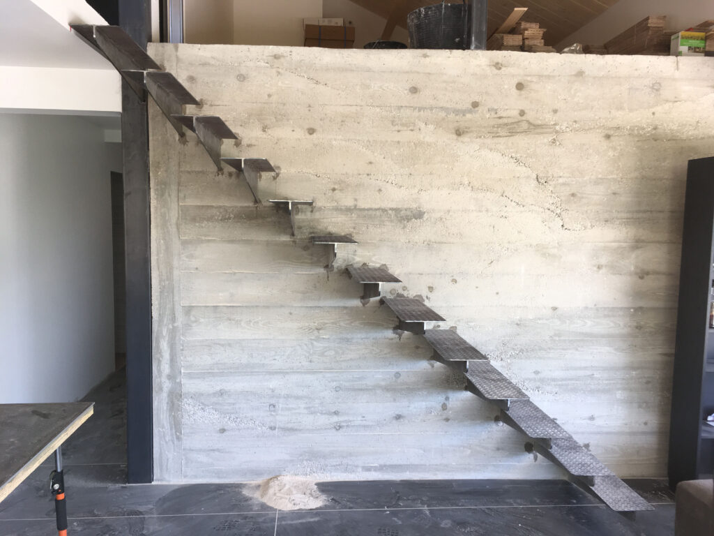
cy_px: 268
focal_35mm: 29
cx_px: 357
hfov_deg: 61.7
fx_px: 598
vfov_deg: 48.2
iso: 25
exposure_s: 1/50
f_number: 2.2
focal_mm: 4.15
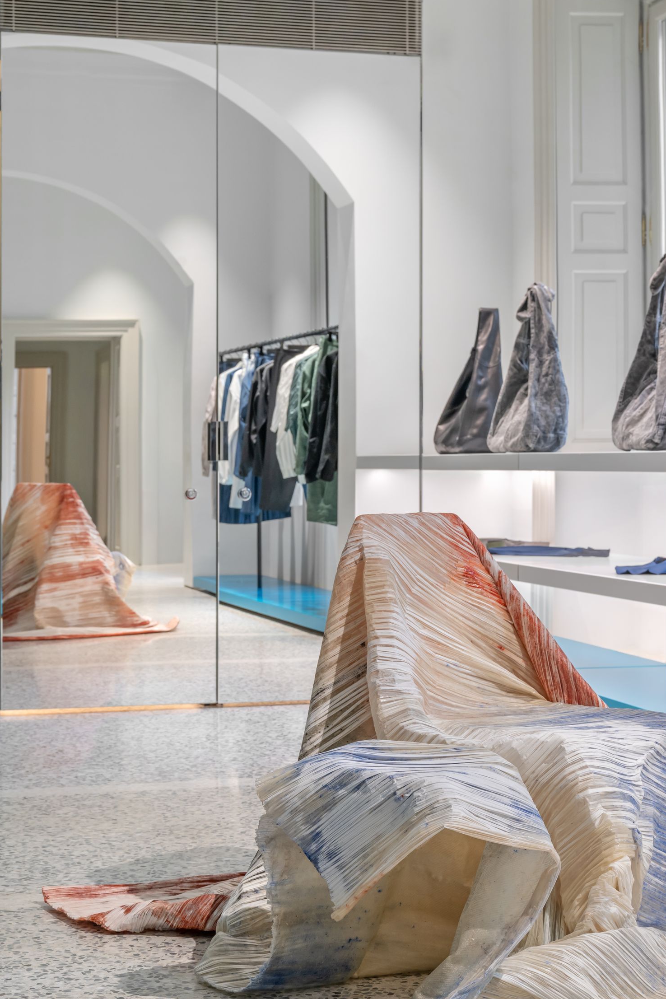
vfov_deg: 29.2
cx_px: 425
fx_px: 1914
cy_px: 532
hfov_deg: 19.7
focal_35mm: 69
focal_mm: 53
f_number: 9
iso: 400
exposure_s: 1/15
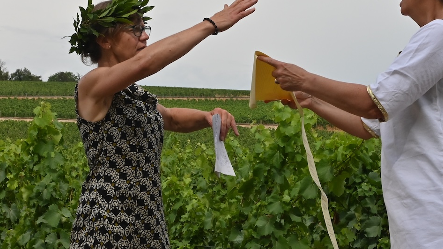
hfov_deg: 20.9
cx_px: 194
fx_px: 1198
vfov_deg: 11.9
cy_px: 152
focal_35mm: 102
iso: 800
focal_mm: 48
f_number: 22
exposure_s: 1/400
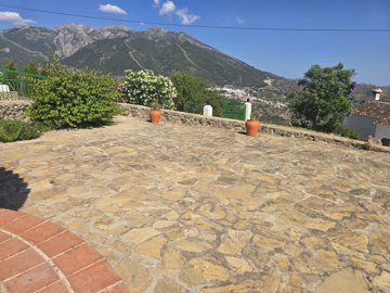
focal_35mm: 23
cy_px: 146
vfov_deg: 58.9
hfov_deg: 73.9
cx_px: 195
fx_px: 259
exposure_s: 1/1272
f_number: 1.7
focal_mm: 6.3
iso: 12
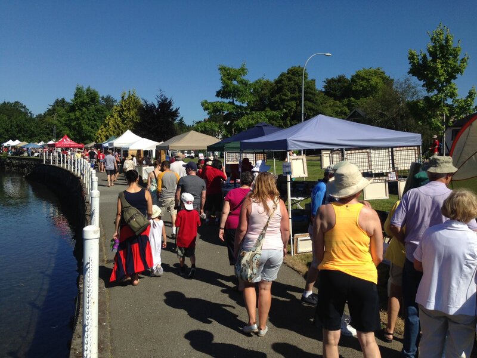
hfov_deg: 55.4
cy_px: 179
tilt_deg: -3.6
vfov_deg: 42.9
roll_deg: -2.0
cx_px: 238
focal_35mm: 33
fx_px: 455
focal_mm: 4.12
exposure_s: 1/2358
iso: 50
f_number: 2.4
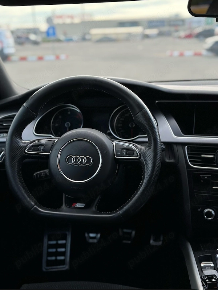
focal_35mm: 48
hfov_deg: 30.3
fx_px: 403
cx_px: 109
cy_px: 145
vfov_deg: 39.7
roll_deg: +2.0
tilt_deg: -14.8
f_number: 1.78
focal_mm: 6.86
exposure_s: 1/880
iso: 80
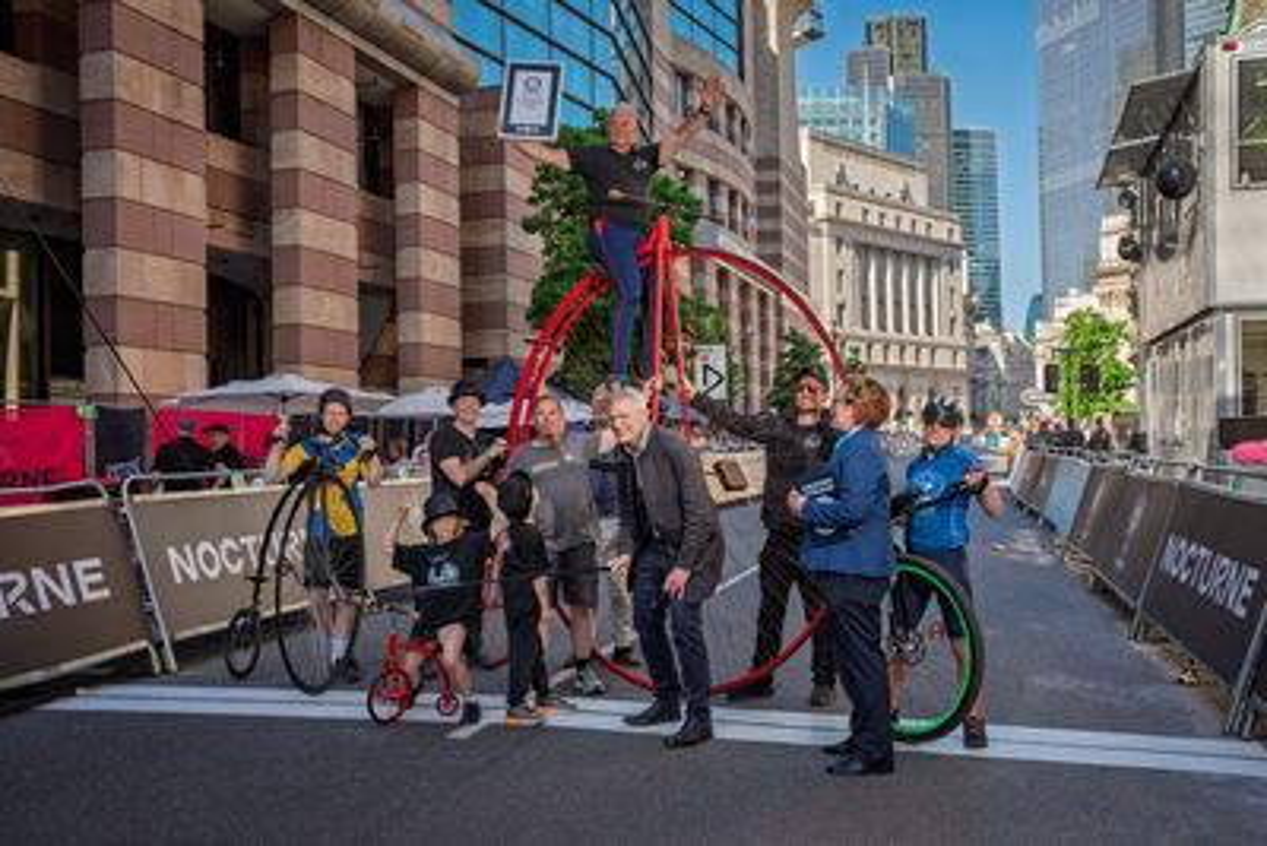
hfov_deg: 54.4
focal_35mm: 35
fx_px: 1232
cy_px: 423
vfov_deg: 37.9
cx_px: 634
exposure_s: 1/160
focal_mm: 35
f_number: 8
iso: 100
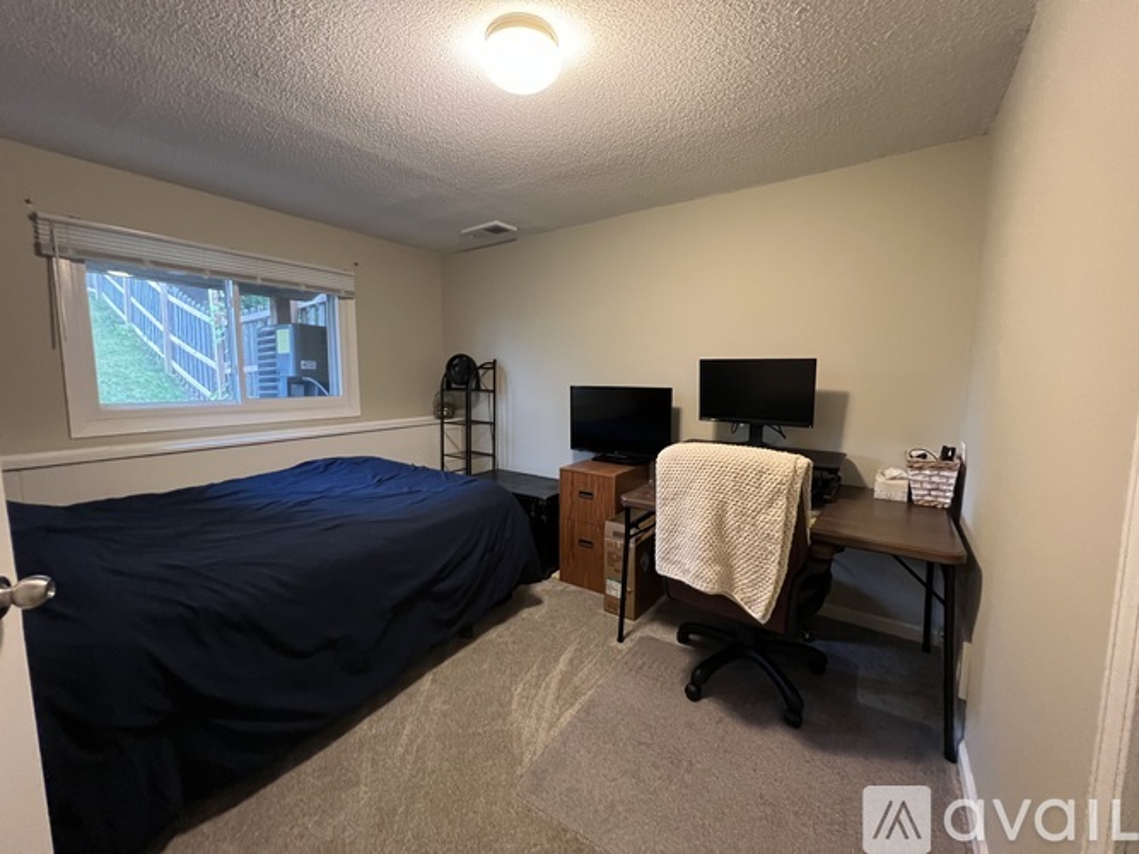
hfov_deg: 106.2
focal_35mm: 13
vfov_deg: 89.9
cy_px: 427
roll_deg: -0.5
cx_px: 570
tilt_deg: -6.3
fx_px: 428
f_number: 1.8
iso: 800
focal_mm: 1.57
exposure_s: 1/60
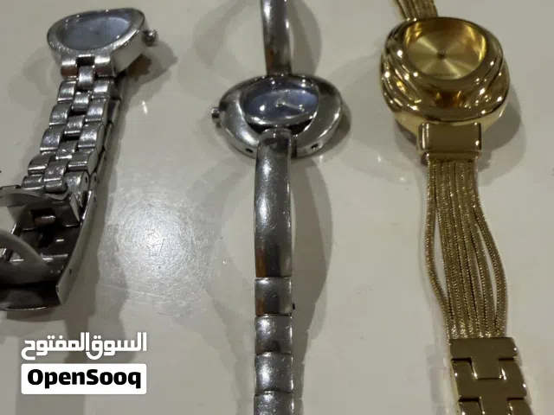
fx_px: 416
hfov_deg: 67.3
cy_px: 208
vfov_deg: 53.1
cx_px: 277
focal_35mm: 26
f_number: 2.2
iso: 320
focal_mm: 2.22
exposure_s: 1/70
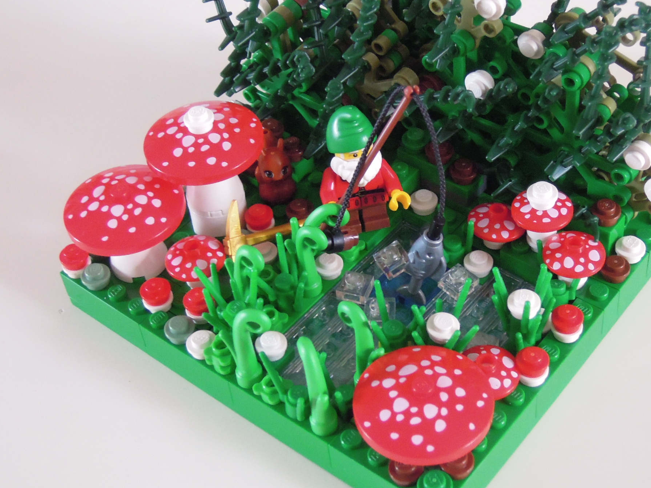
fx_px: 1223
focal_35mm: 65
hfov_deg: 29.8
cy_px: 183
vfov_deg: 22.5
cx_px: 375
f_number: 2.8
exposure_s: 1/10
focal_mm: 8.1
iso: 800
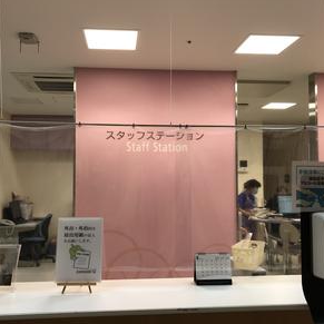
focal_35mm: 34
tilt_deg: +3.3
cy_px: 163
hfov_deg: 48.4
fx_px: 360
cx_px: 150
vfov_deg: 48.5
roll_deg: +0.1
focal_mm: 3.99
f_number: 1.8
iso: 20
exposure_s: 1/60
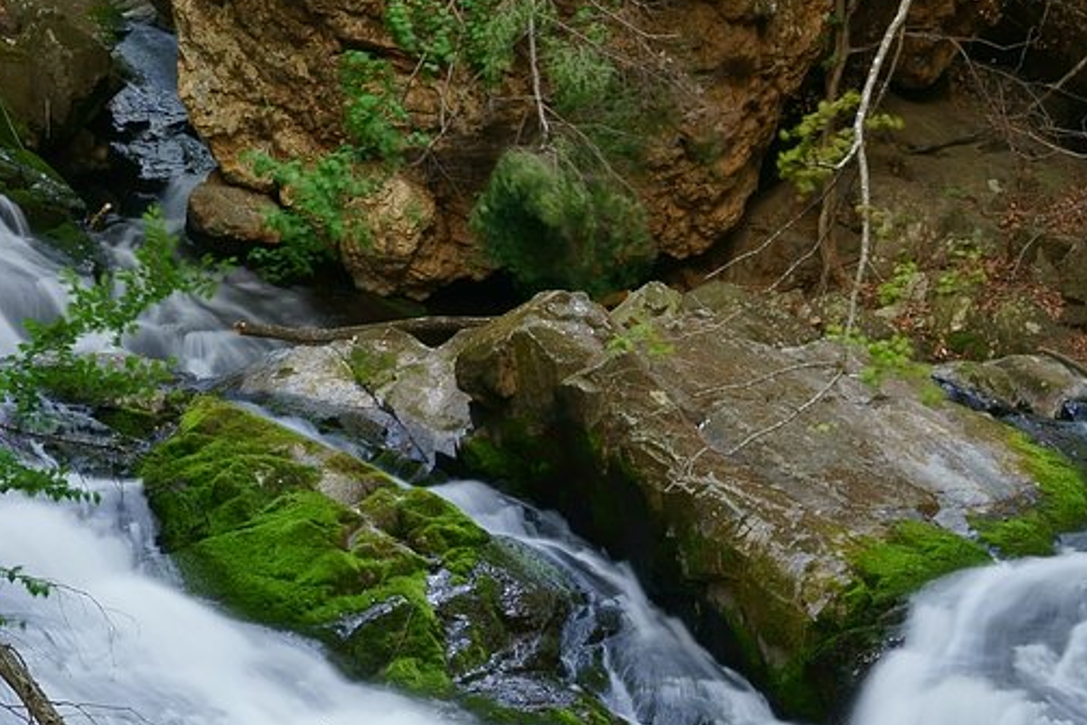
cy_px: 1001
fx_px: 6161
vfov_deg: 6.7
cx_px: 1217
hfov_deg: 10.0
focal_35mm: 204
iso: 160
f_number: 11
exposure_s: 1/1.25
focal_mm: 50
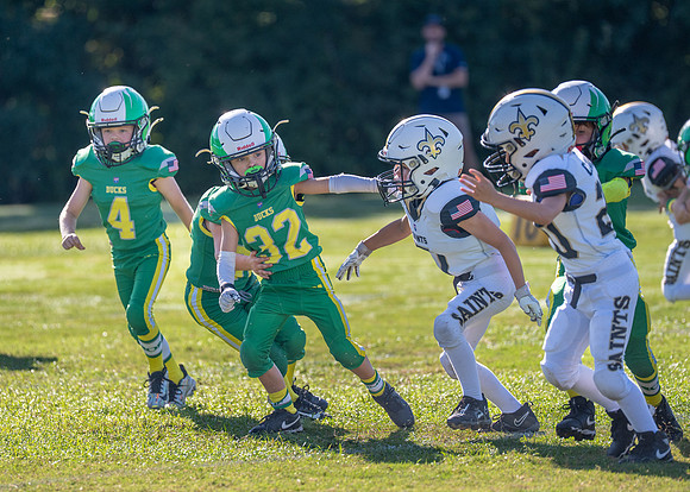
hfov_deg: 6.6
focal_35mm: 304
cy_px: 237
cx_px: 289
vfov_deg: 4.7
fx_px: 5951
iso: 250
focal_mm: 200
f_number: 2.8
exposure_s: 1/2500
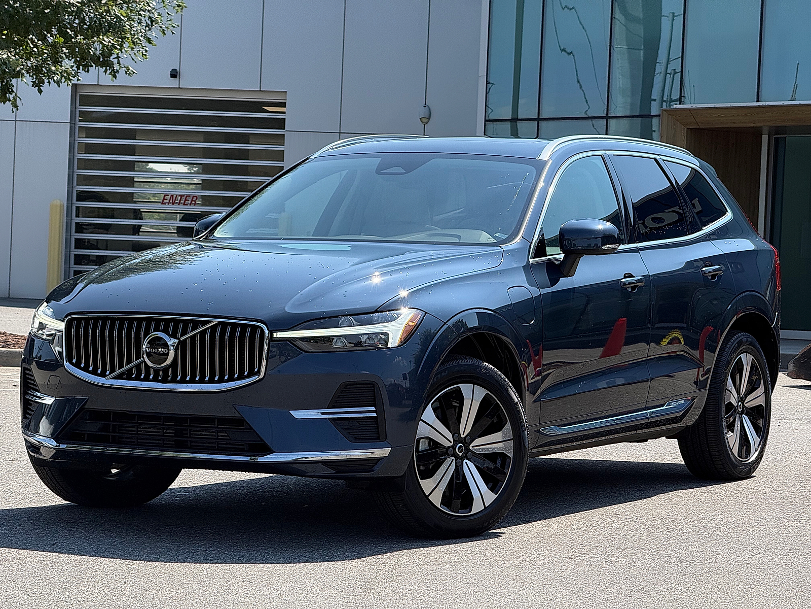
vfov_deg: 12.3
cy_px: 304
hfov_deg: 16.4
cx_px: 406
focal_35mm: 120
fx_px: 2811
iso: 64
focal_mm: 15.66
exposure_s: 1/1148
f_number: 2.8
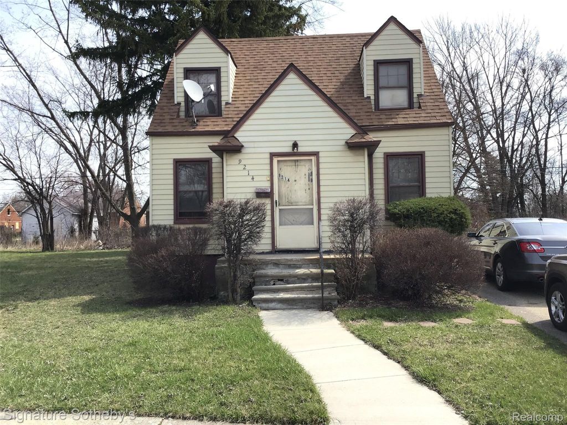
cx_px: 284
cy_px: 212
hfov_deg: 58.4
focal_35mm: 31
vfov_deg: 45.4
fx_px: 508
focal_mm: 3.3
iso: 25
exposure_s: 1/668
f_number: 2.4
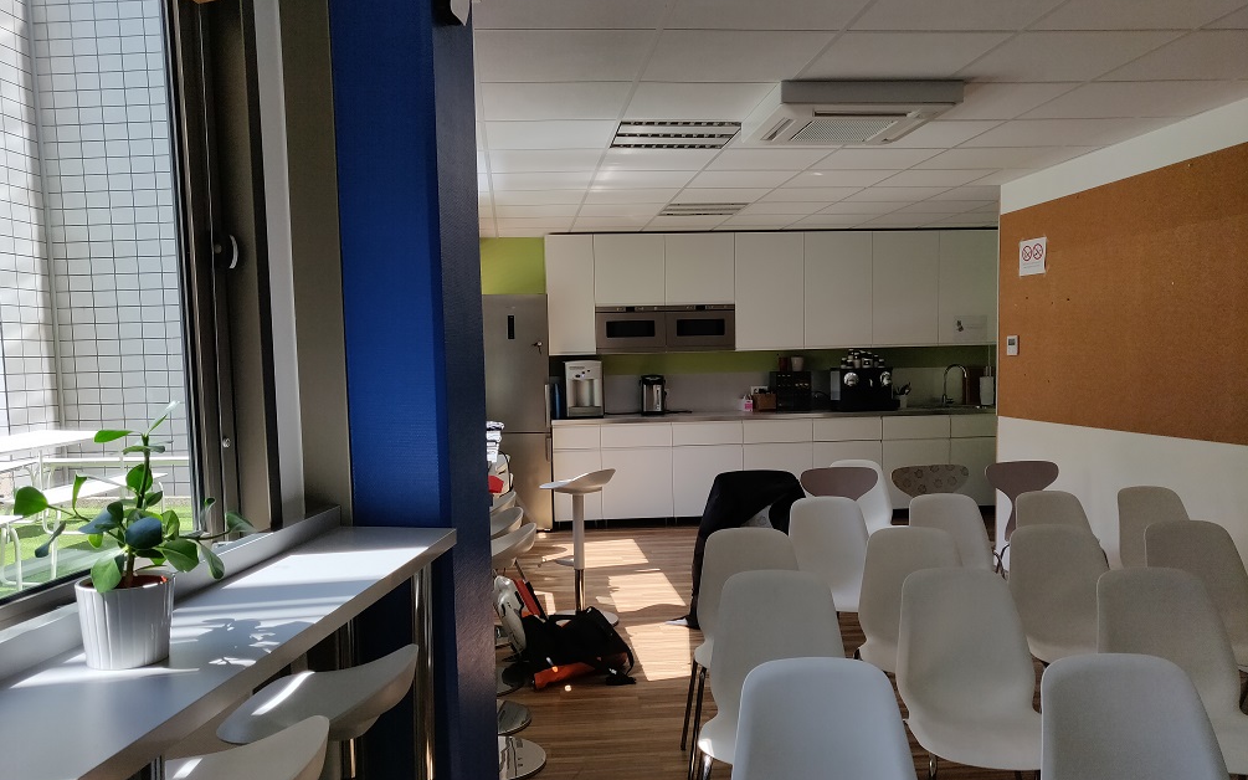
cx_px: 615
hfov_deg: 68.4
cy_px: 414
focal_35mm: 27
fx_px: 918
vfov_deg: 46.0
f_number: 1.7
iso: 100
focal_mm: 4.25
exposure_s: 1/397
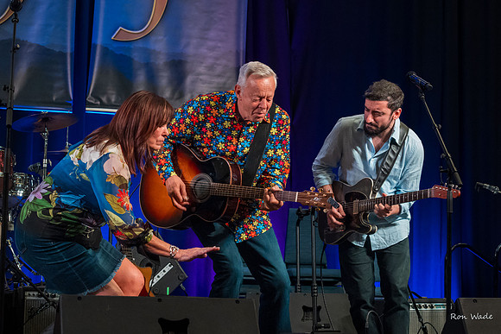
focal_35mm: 93
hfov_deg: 21.9
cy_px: 170
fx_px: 1292
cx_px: 325
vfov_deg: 14.7
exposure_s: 1/200
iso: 12800
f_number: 7.1
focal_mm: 70
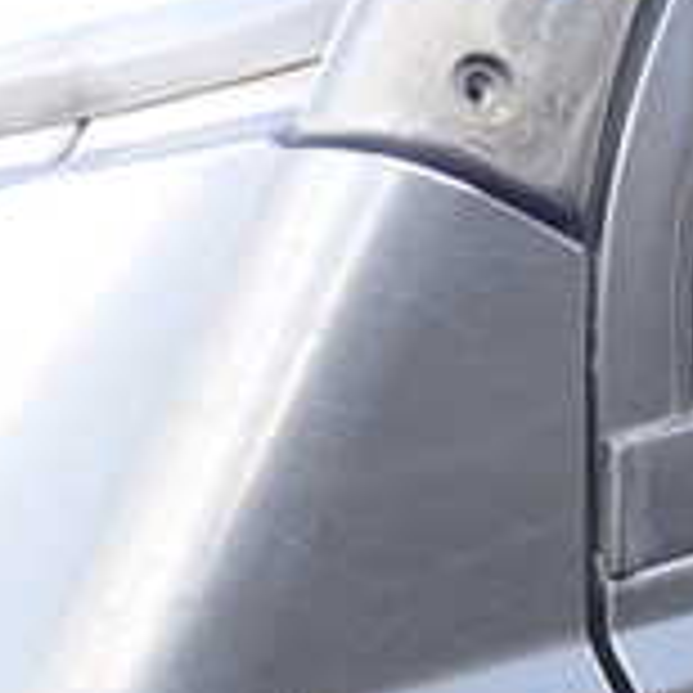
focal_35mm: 103
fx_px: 2333
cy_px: 981
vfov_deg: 15.8
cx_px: 148
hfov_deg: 16.8
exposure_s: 1/60
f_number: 3.2
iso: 100
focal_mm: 5.4
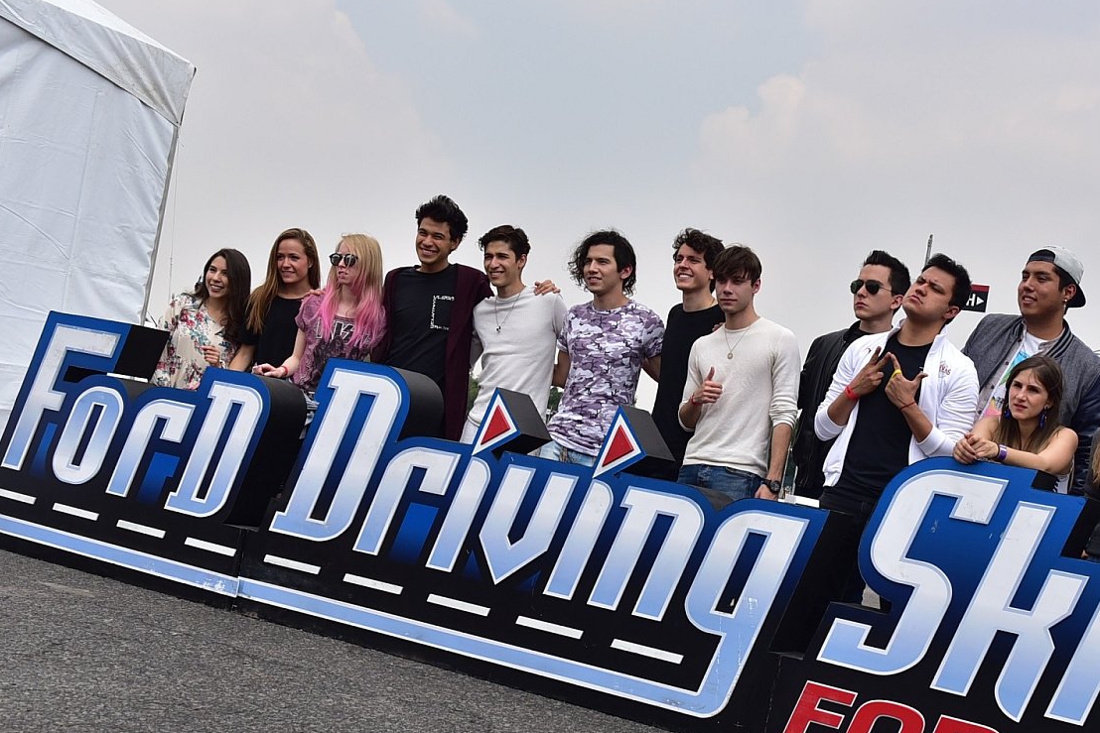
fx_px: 1589
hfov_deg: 37.9
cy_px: 443
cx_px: 711
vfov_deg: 25.9
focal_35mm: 52
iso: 640
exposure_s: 1/2500
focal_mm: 36
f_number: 5.6
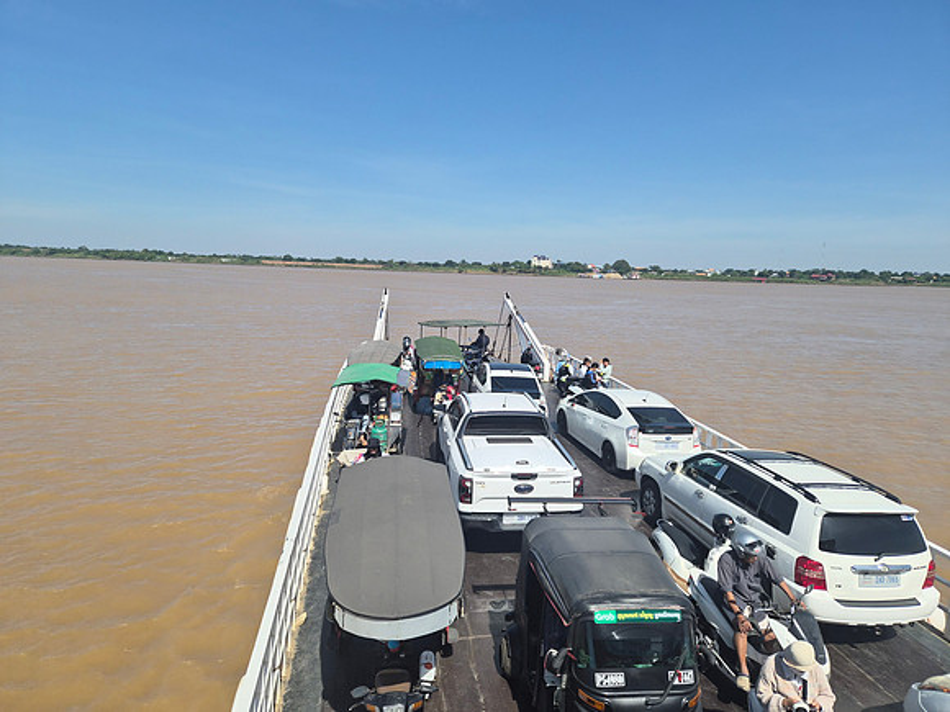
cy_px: 356
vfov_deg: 58.9
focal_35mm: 23
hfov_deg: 73.9
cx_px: 475
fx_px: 631
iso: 80
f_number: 1.8
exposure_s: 1/7696
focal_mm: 5.4
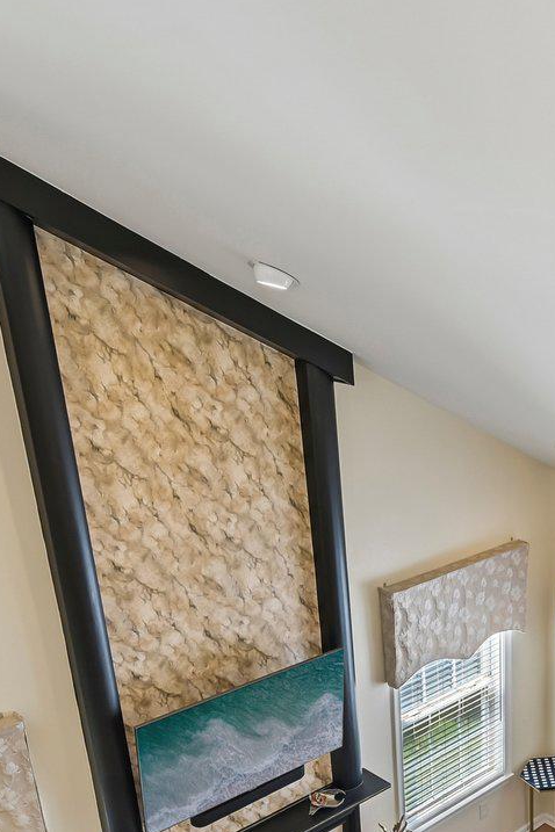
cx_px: 532
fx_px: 925
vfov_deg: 47.3
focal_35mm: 40
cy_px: 581
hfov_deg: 31.3
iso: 400
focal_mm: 14
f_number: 8
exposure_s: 1/15
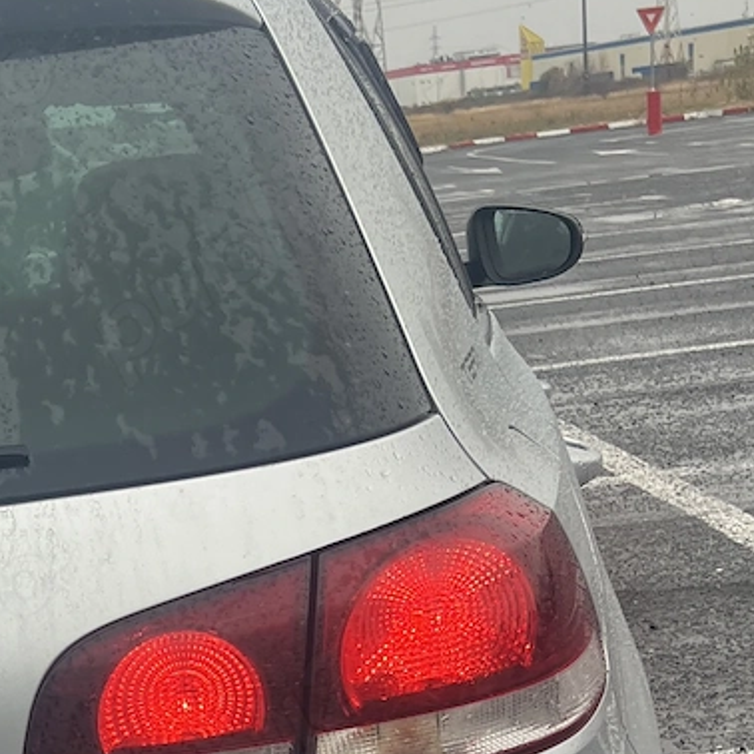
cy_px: 822
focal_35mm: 81
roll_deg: +8.5
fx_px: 1996
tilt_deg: -22.0
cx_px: 72
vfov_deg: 20.4
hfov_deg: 20.9
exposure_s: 1/353
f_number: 1.5
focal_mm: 5.7
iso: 50
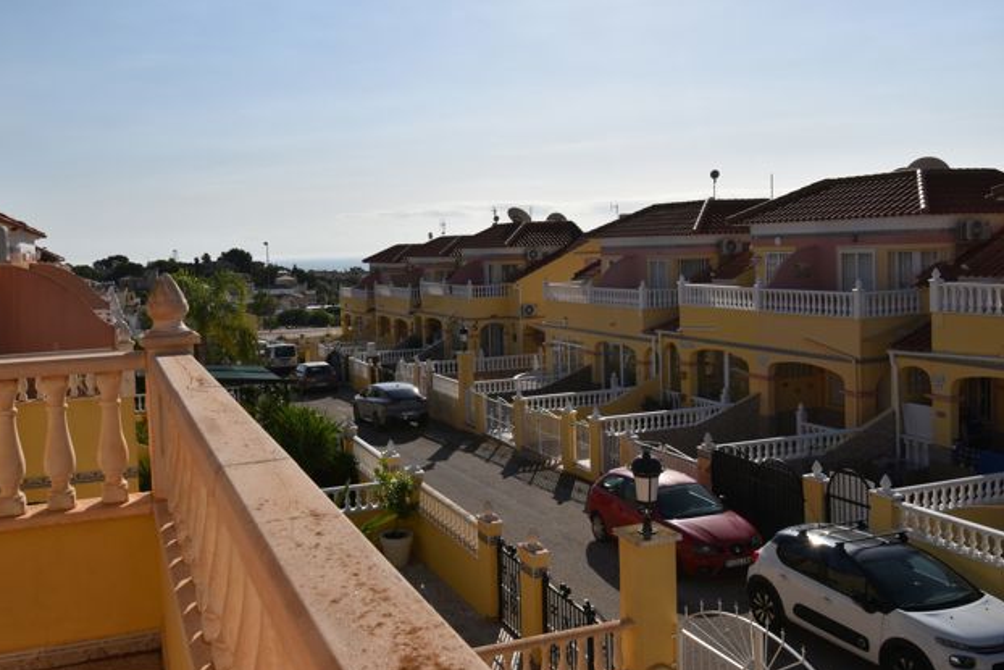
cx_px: 440
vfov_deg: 38.8
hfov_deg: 55.6
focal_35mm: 34
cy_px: 295
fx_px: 948
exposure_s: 1/500
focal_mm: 20
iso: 100
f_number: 11
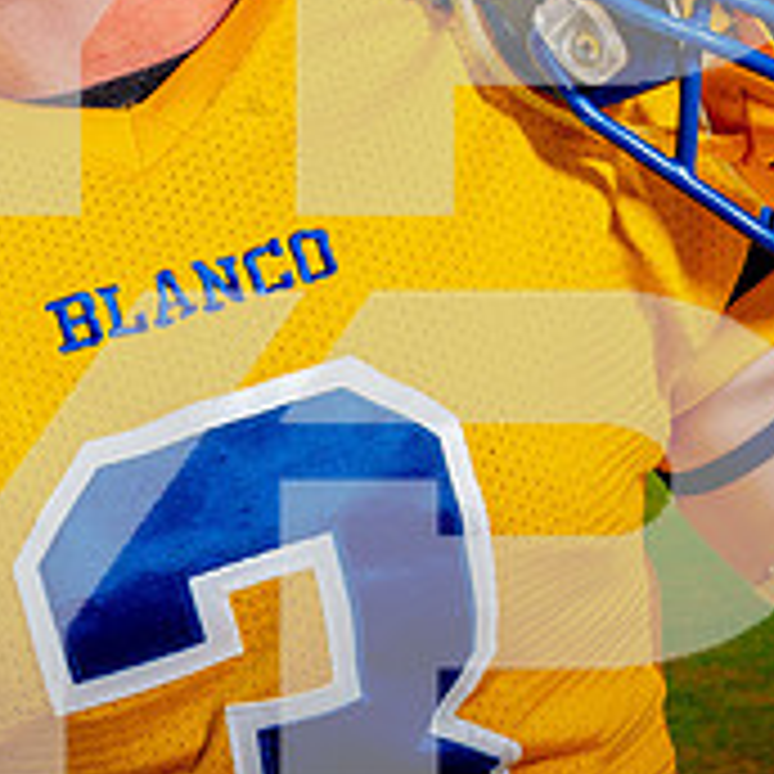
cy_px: -36
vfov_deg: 16.3
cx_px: 202
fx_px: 2631
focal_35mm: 104
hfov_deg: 16.7
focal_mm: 34
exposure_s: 1/125
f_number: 11
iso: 100
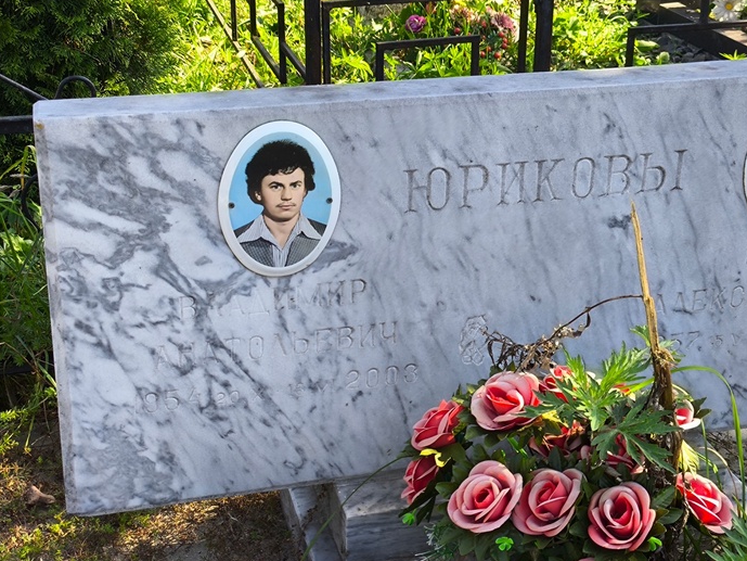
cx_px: 403
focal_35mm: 58
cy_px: 248
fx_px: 1252
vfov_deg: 25.2
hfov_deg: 33.2
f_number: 1.7
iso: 50
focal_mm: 4.71
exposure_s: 1/179
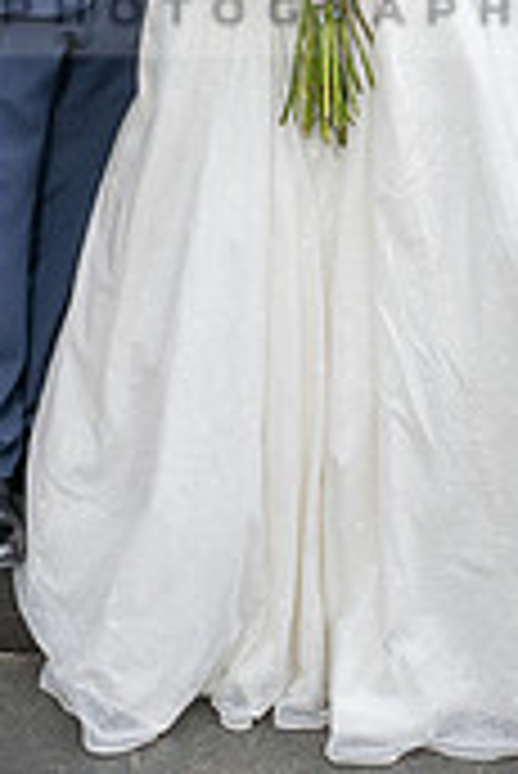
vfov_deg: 19.3
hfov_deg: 13.4
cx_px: 100
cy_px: -49
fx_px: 2197
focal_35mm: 102
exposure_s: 1/200
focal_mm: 26
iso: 200
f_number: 8
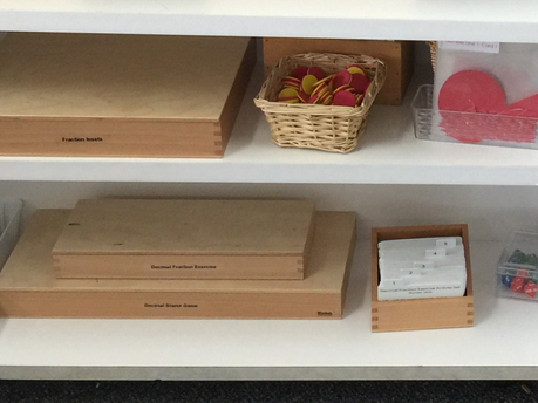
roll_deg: -3.6
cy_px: -71
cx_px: 586
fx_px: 1414
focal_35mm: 91
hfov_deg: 20.6
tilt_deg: -21.8
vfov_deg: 15.7
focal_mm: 4.15
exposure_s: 1/15
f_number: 2.2
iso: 50
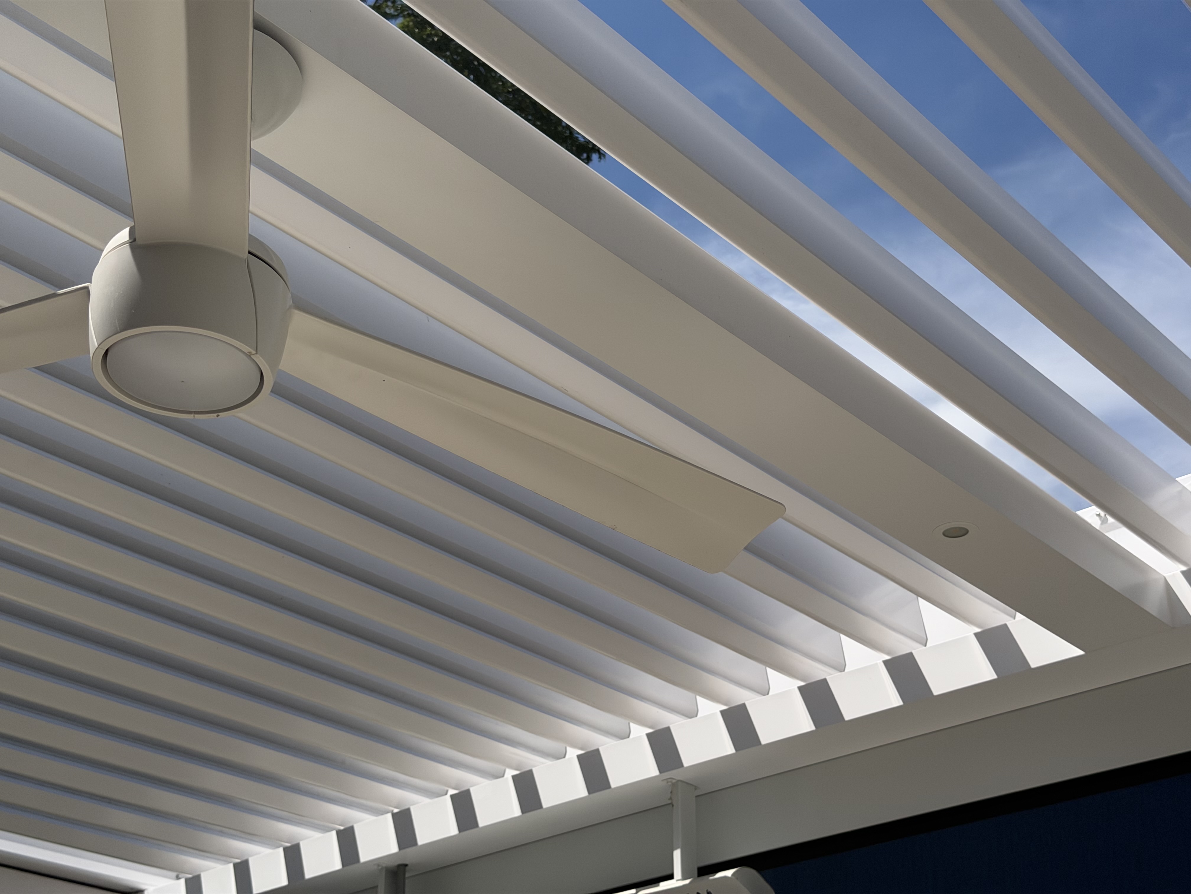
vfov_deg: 30.3
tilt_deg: +28.6
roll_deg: +0.9
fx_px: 1651
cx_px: 596
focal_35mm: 48
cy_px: 447
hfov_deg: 39.7
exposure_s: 1/7143
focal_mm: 6.76
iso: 64
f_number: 1.78
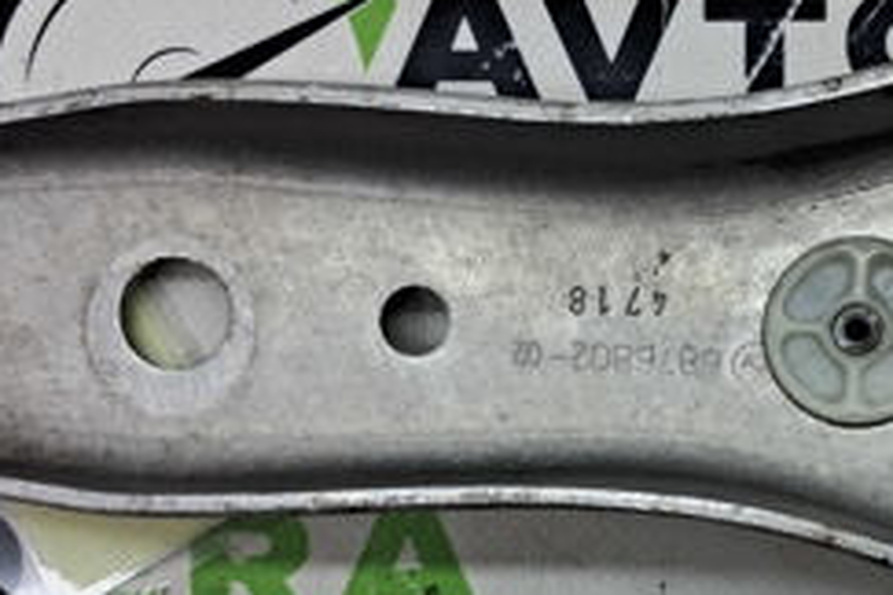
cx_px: 695
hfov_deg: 26.9
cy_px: 461
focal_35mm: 74
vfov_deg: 18.3
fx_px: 1835
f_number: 1.8
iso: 50
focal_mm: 4
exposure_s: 1/120
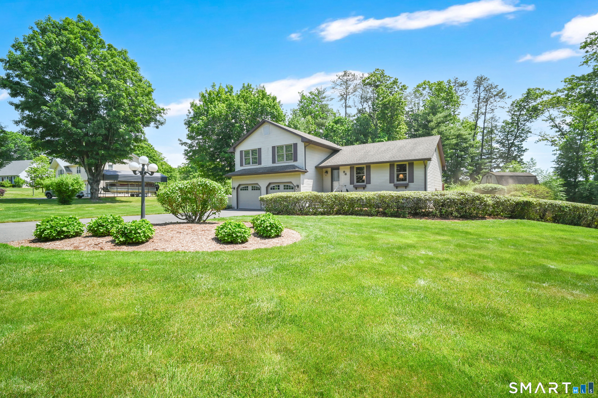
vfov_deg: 73.7
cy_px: 199
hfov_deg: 96.8
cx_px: 299
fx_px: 266
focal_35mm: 16
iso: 400
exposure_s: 1/640
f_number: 8
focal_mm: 16
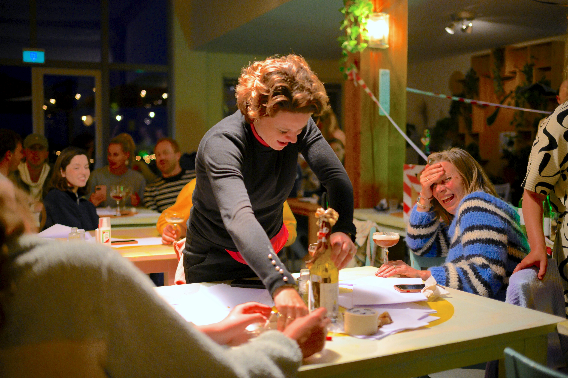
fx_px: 631
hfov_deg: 48.5
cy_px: 189
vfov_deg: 33.4
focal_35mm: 40
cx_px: 284
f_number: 2
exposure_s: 1/320
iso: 4000
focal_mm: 40
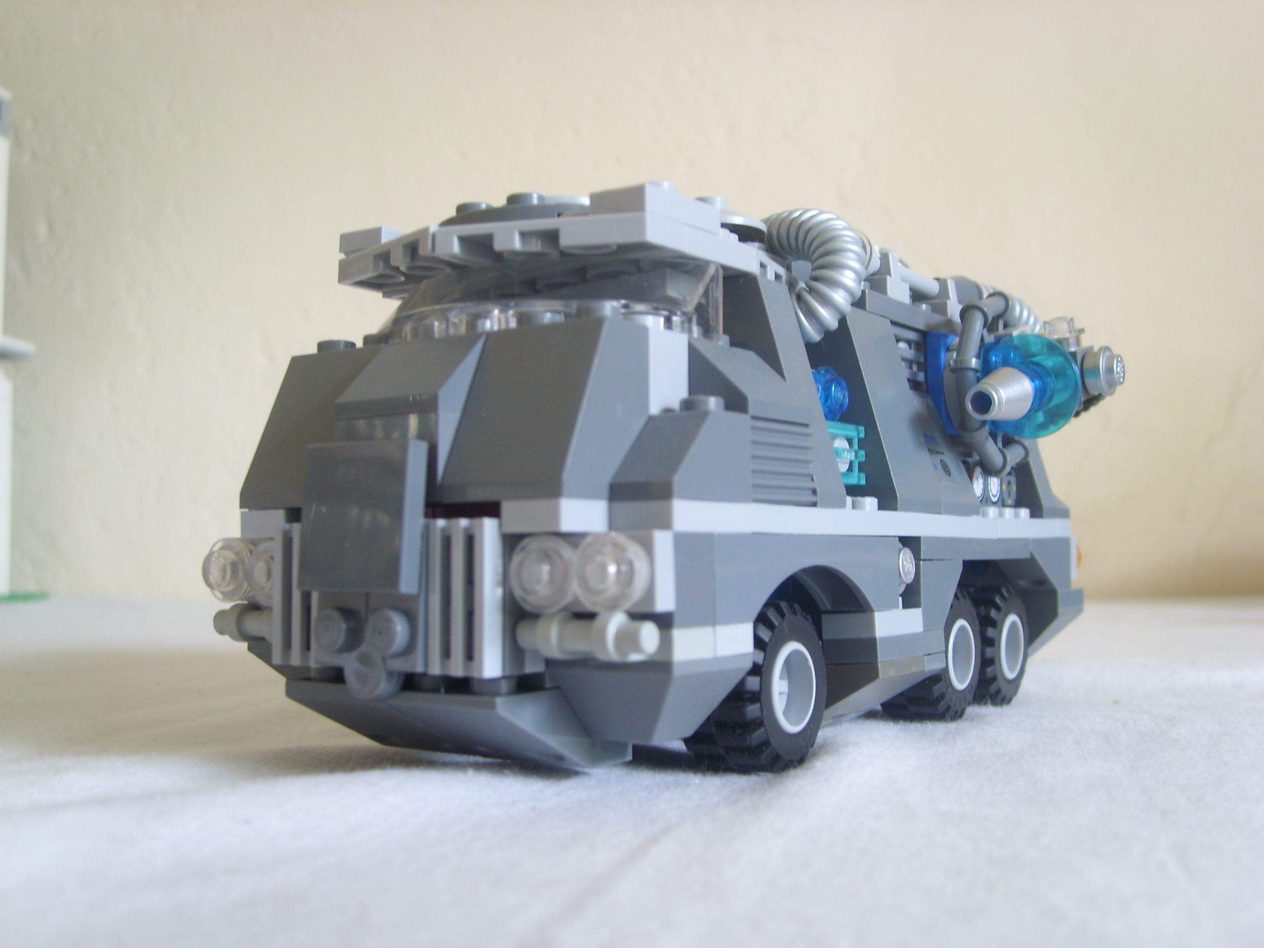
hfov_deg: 52.6
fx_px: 1278
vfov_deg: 40.7
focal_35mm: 35
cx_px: 632
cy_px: 474
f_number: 2.8
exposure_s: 1/5
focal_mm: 5.8
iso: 50
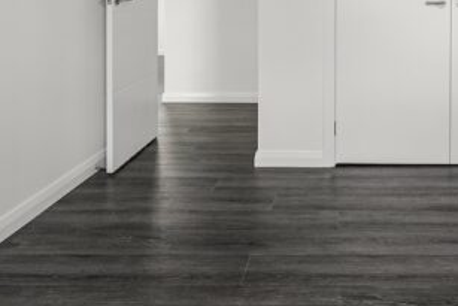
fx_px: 509
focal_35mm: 40
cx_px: 346
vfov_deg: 30.9
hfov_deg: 46.6
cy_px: -3
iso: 500
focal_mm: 16
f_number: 7.1
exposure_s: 1/13
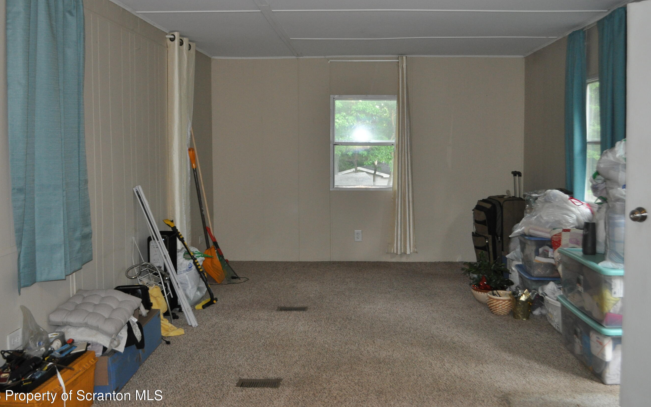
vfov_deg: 36.2
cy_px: 170
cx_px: 332
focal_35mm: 35
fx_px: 621
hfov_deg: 55.3
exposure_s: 1/60
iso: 800
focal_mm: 20
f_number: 3.8
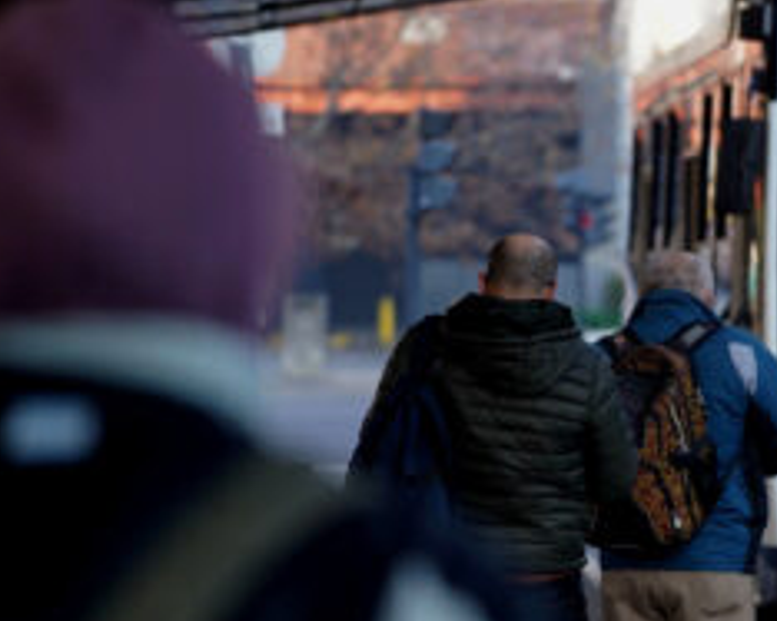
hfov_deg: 7.4
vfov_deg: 5.9
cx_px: 671
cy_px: 302
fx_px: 6000
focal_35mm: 261
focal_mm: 155
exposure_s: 1/640
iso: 640
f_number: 4
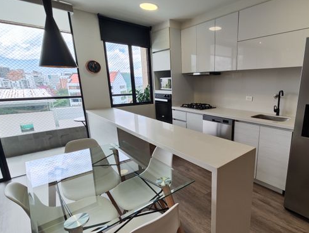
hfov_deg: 82.1
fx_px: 170
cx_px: 203
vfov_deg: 68.7
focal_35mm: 19
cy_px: 125
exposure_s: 1/120
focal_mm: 2.16
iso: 98
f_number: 2.2
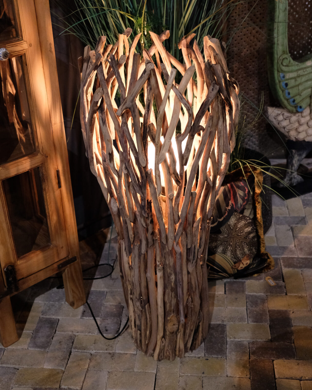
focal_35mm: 43
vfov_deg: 42.9
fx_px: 496
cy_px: 183
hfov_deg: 34.9
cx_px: 156
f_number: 3.2
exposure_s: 1/60
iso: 2500
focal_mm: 25.4
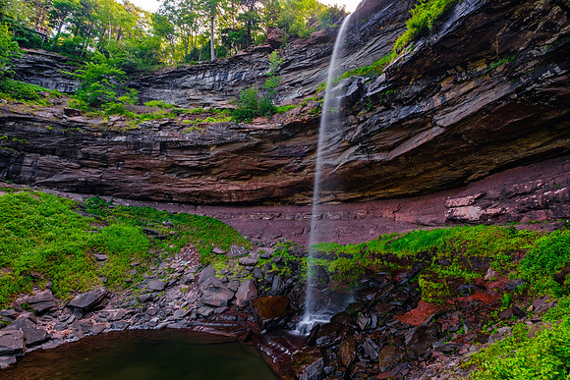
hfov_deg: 98.6
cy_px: 184
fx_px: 245
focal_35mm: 15
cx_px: 294
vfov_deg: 75.7
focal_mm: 10
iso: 160
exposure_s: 2
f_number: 8
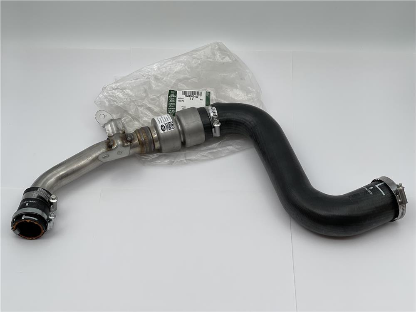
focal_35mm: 64
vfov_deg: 22.9
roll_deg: +1.2
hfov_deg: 30.3
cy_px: 156
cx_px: 208
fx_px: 769
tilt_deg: -44.2
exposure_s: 1/192
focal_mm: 7.5
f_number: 2.2
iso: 20
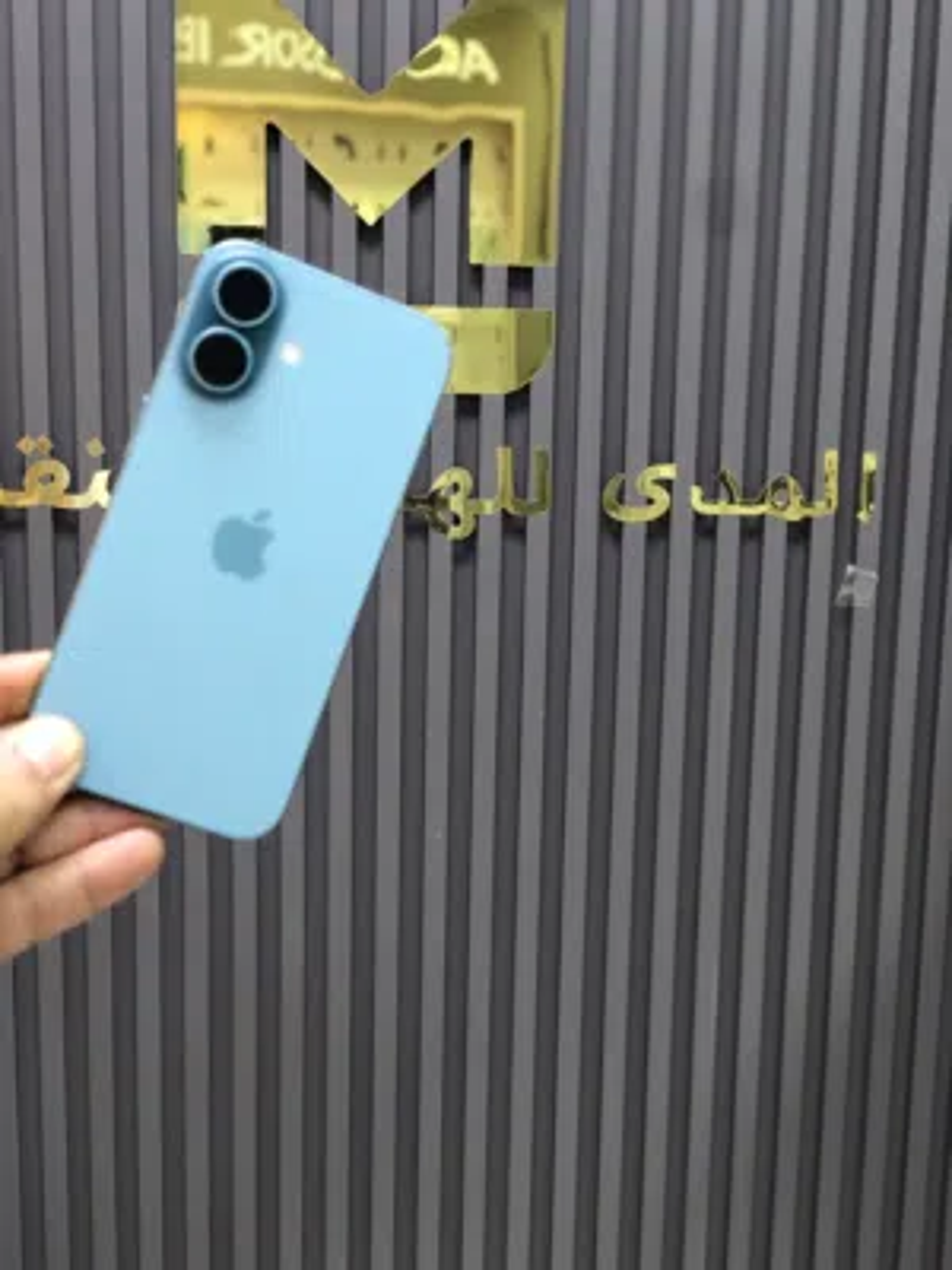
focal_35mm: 52
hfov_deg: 28.0
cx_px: 476
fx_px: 1907
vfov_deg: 36.8
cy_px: 635
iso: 64
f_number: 2.4
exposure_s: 1/50
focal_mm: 6
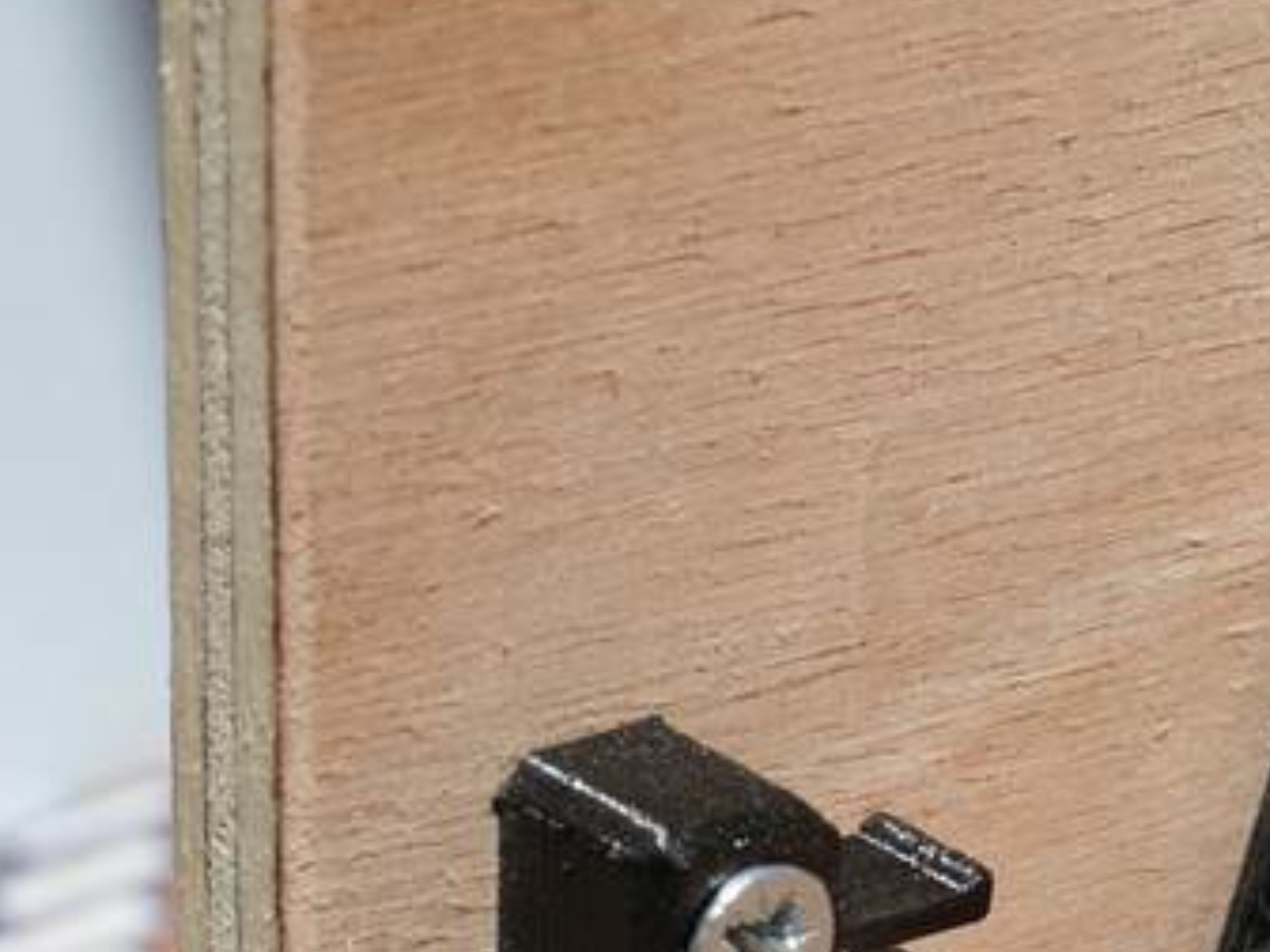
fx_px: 10750
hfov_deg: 6.8
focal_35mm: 293
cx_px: 987
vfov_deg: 5.1
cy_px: 1156
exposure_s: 1/640
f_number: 7.1
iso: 200
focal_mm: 48
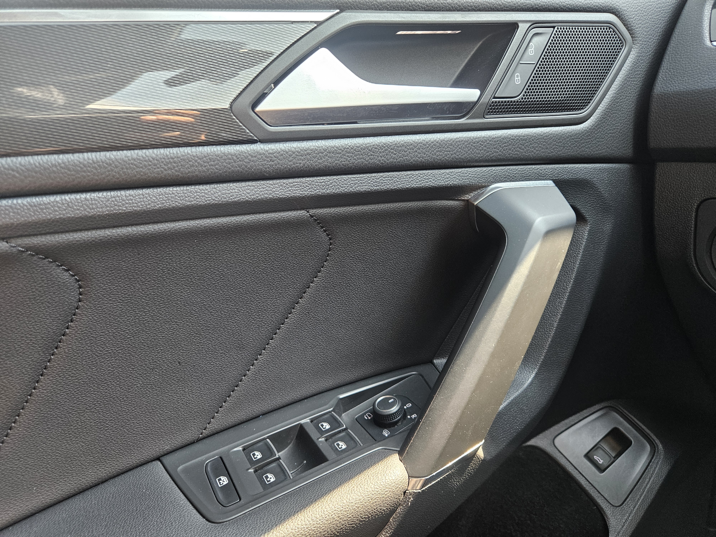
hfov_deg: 73.9
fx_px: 476
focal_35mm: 23
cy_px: 268
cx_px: 358
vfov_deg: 58.9
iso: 400
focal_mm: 5.4
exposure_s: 1/120
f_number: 1.8
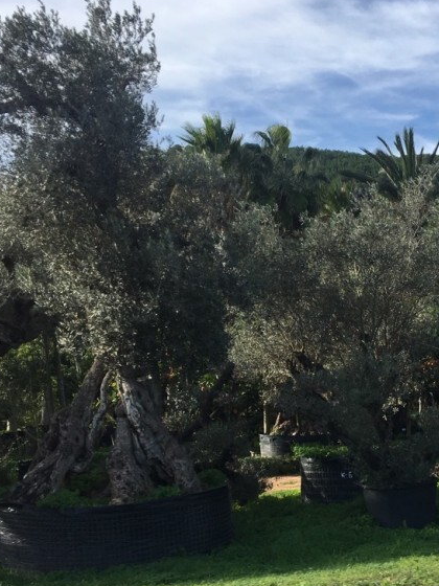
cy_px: 362
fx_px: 896
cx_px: 322
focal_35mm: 53
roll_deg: +2.6
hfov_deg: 27.2
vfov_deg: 36.0
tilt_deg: +2.8
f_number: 2.2
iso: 25
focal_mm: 4.15
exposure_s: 1/1148
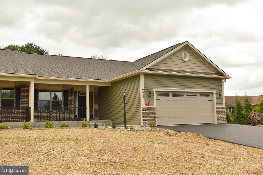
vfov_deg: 34.2
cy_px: 88
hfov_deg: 49.6
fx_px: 285
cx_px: 132
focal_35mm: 39
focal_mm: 26
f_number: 9
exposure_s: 1/200
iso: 100
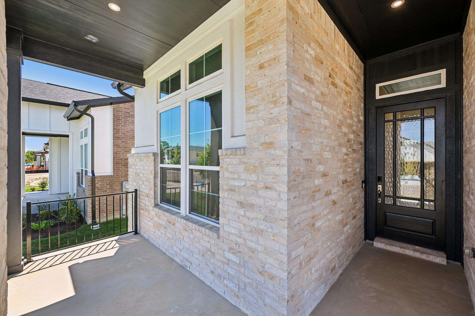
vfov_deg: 77.3
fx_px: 198
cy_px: 158
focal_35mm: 15
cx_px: 238
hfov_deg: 100.4
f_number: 6.7
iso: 100
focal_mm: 15
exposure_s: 1/90
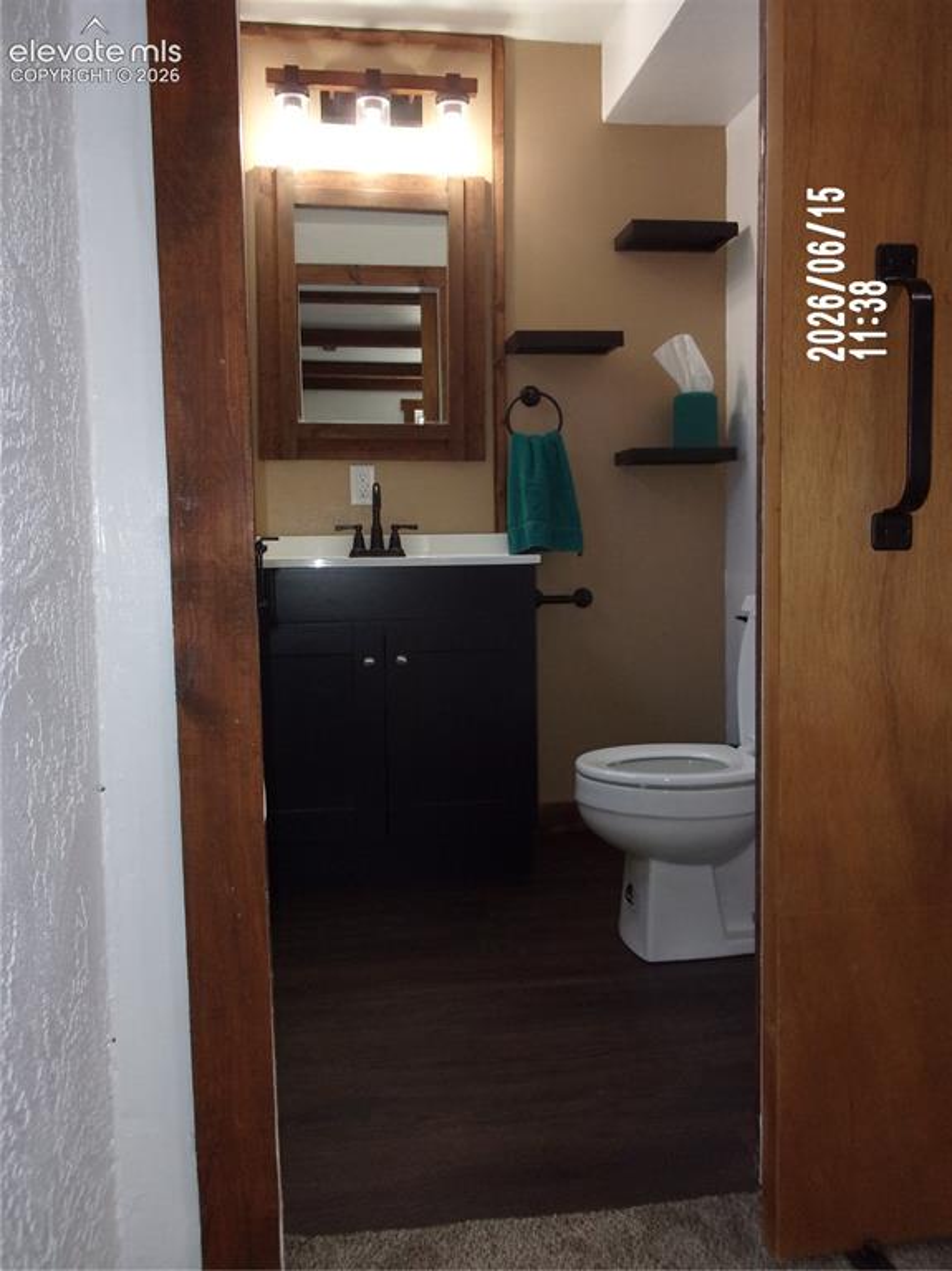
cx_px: 476
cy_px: 636
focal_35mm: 28
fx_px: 1028
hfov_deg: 49.7
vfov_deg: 63.5
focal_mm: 5.1
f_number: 3.9
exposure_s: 1/34
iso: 200
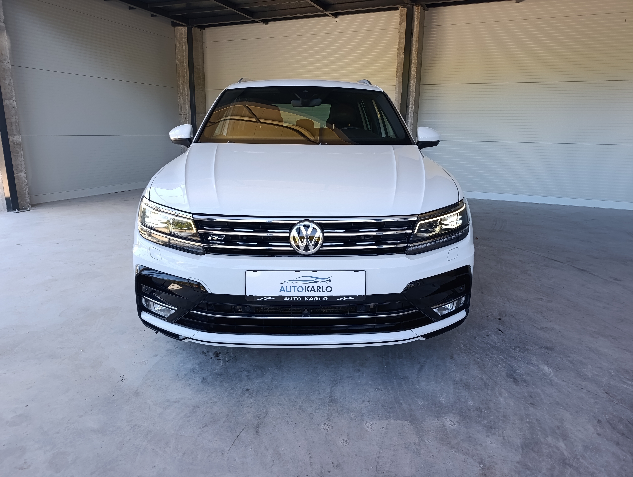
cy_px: 238
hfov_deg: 73.8
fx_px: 421
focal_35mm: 23
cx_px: 316
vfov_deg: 59.0
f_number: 1.7
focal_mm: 6.11
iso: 160
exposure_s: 1/100
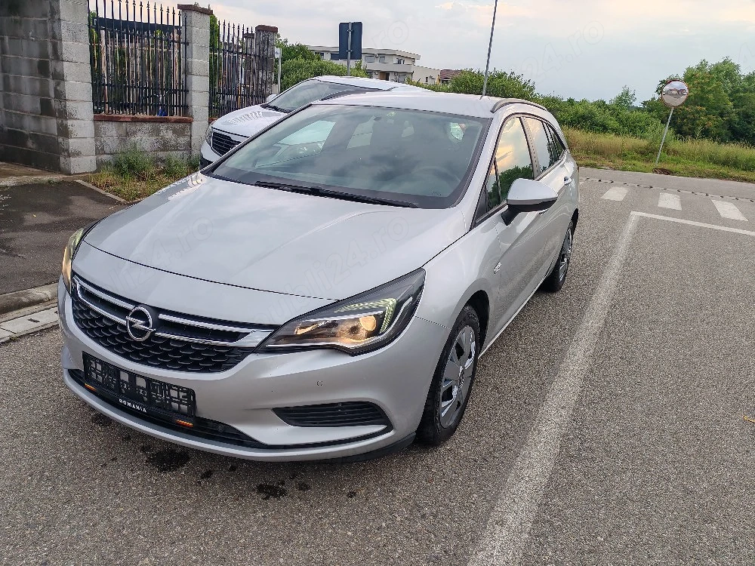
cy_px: 283
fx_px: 589
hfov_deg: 65.3
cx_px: 378
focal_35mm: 27
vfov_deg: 51.4
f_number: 1.95
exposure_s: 1/370
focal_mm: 5.52
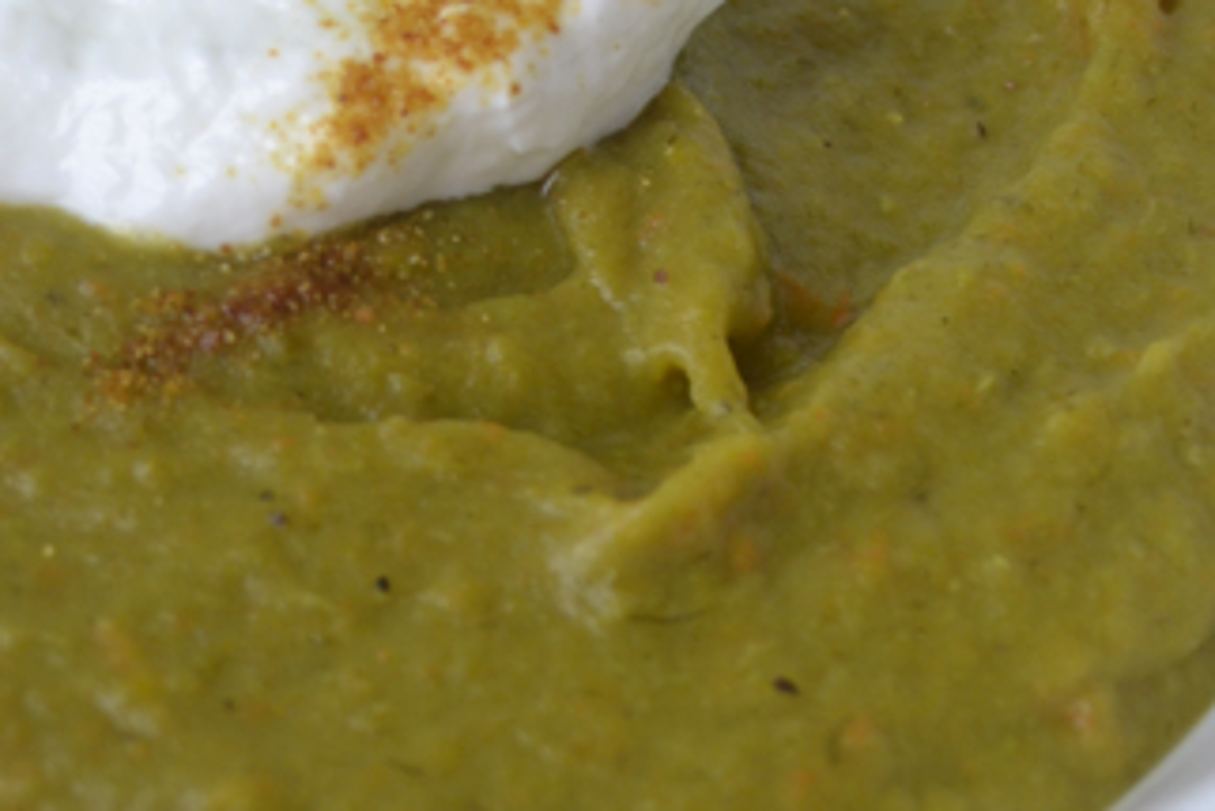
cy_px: 571
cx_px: 491
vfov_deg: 10.5
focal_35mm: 130
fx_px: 4397
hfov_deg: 15.7
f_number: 5
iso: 400
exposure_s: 1/25
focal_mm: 35
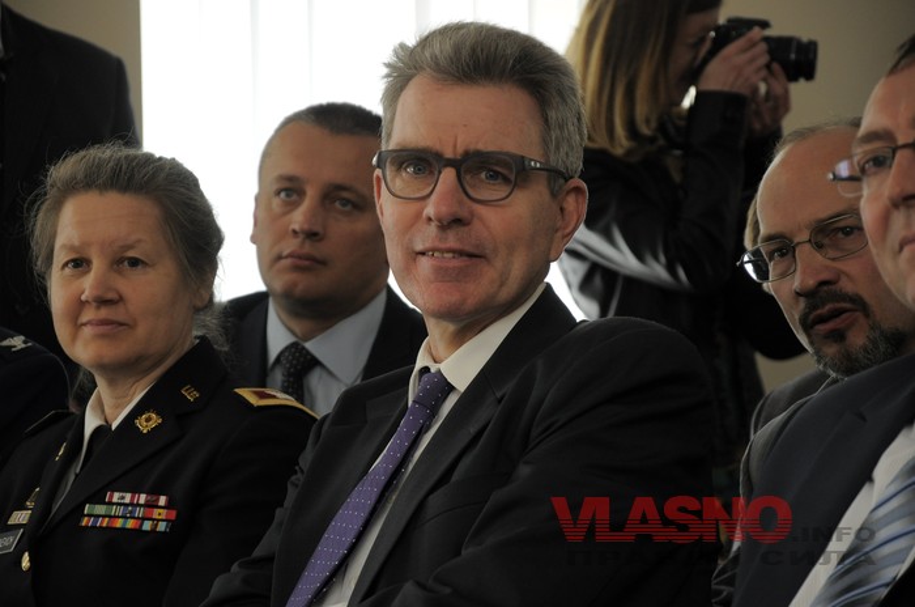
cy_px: 304
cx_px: 458
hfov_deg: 13.1
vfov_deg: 8.7
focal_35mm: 158
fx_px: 3996
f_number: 5.6
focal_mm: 105
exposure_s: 1/60
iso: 800
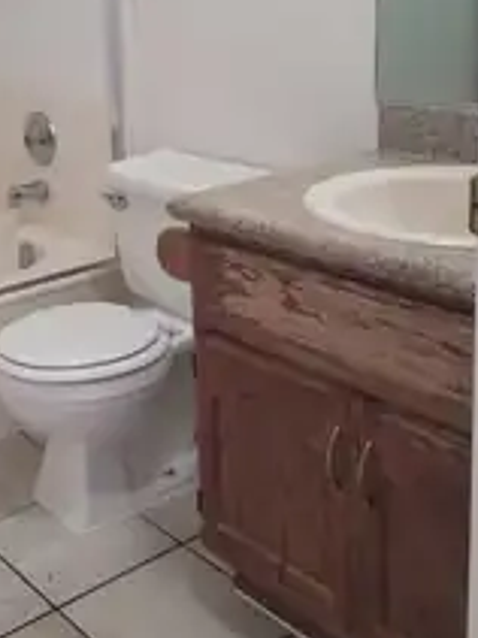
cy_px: 160
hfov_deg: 26.6
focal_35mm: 53
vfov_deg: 35.4
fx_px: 977
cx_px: 54
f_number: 2
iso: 250
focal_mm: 5.9
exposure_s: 1/40
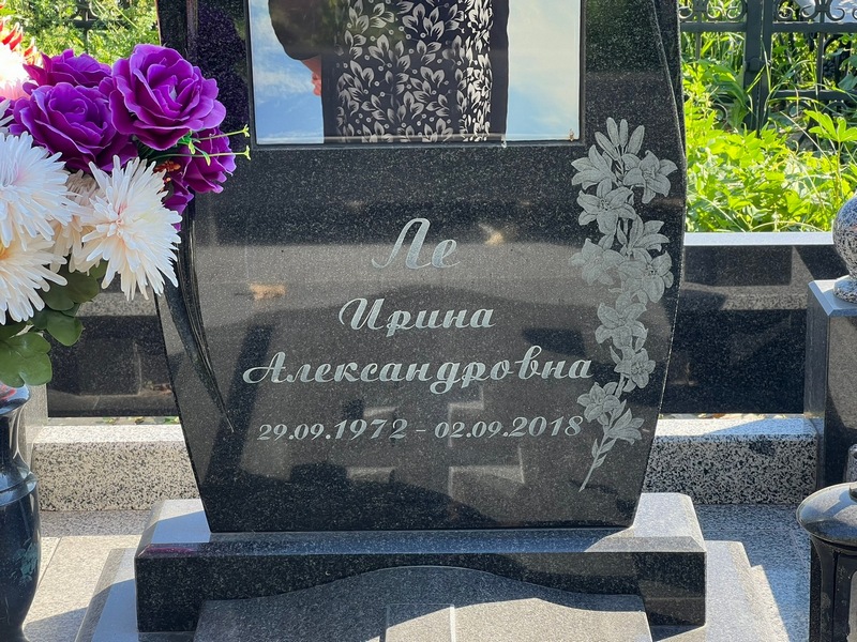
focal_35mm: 77
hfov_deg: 25.3
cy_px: 321
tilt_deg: -17.8
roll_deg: +0.5
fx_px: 1906
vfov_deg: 19.1
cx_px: 428
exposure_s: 1/99
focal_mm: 9
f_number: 2.8
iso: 32
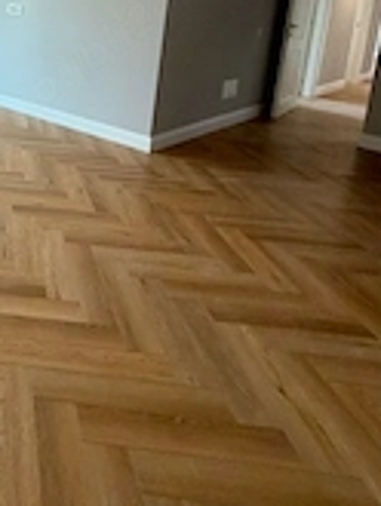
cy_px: 67
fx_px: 498
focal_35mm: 34
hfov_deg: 35.2
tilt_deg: -9.1
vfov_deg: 49.1
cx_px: -49
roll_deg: -3.3
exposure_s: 1/121
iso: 160
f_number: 2.2
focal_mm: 2.22
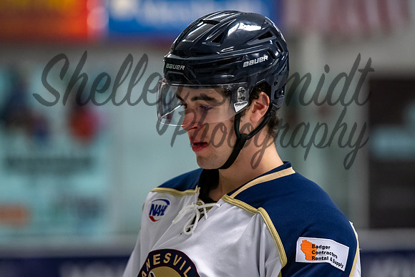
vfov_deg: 4.6
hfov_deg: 6.9
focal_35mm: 300
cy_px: 138
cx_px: 208
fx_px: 3459
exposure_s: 1/800
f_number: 3.2
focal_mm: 200
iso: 2000
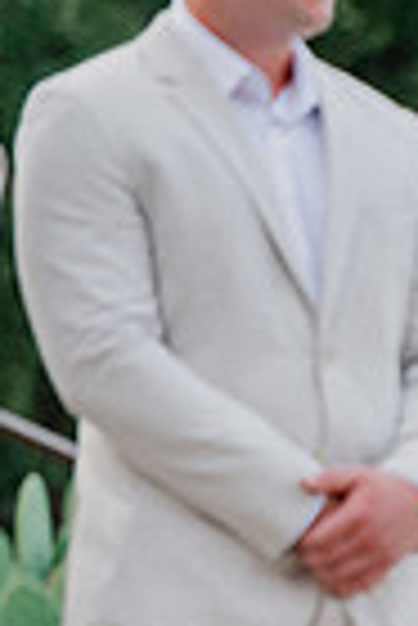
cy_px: 696
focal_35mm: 250
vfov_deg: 8.2
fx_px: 4343
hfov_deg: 5.2
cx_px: 1241
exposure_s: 1/500
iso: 100
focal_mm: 60
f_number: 3.5
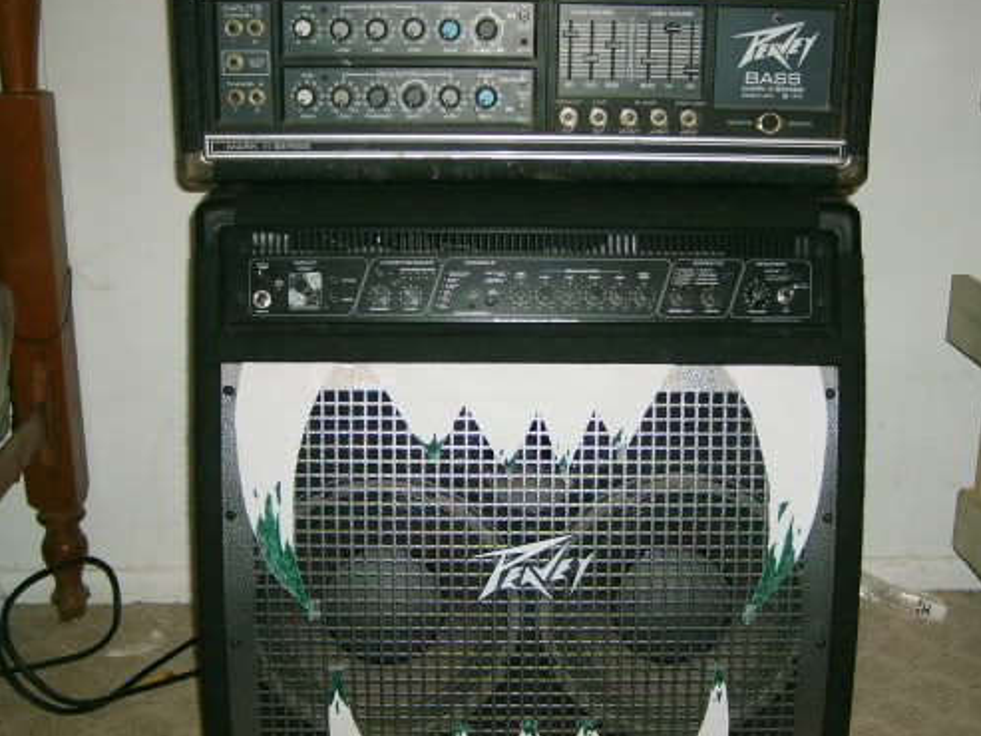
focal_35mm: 46
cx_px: 515
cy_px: 408
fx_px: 1304
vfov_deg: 31.5
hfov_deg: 41.2
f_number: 2.8
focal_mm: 5.8
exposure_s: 1/30
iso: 100
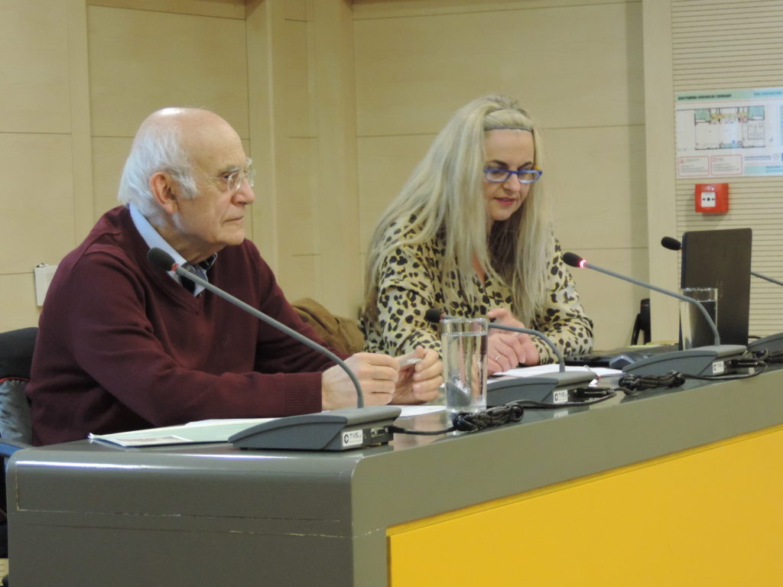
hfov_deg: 16.4
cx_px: 392
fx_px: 2714
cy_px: 294
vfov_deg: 12.3
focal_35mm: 120
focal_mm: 21.4
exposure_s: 1/15
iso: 800
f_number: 4.2
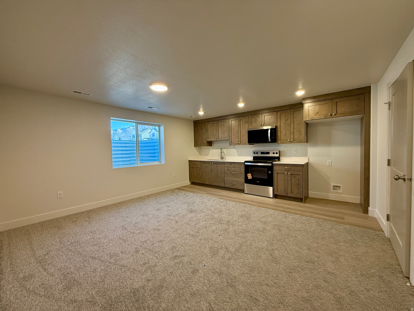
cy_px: 156
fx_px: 167
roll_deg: +1.3
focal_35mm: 14
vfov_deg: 85.7
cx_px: 207
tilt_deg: -1.2
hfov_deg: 102.1
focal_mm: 2.22
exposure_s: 1/120
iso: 200
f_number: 2.2
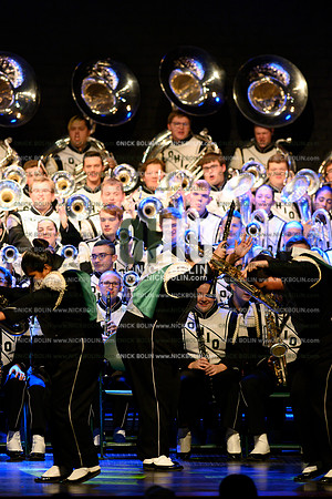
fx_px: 4150
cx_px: 166
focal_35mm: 300
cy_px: 250
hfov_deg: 4.6
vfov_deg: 6.9
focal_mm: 300
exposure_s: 1/500
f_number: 4
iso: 6400
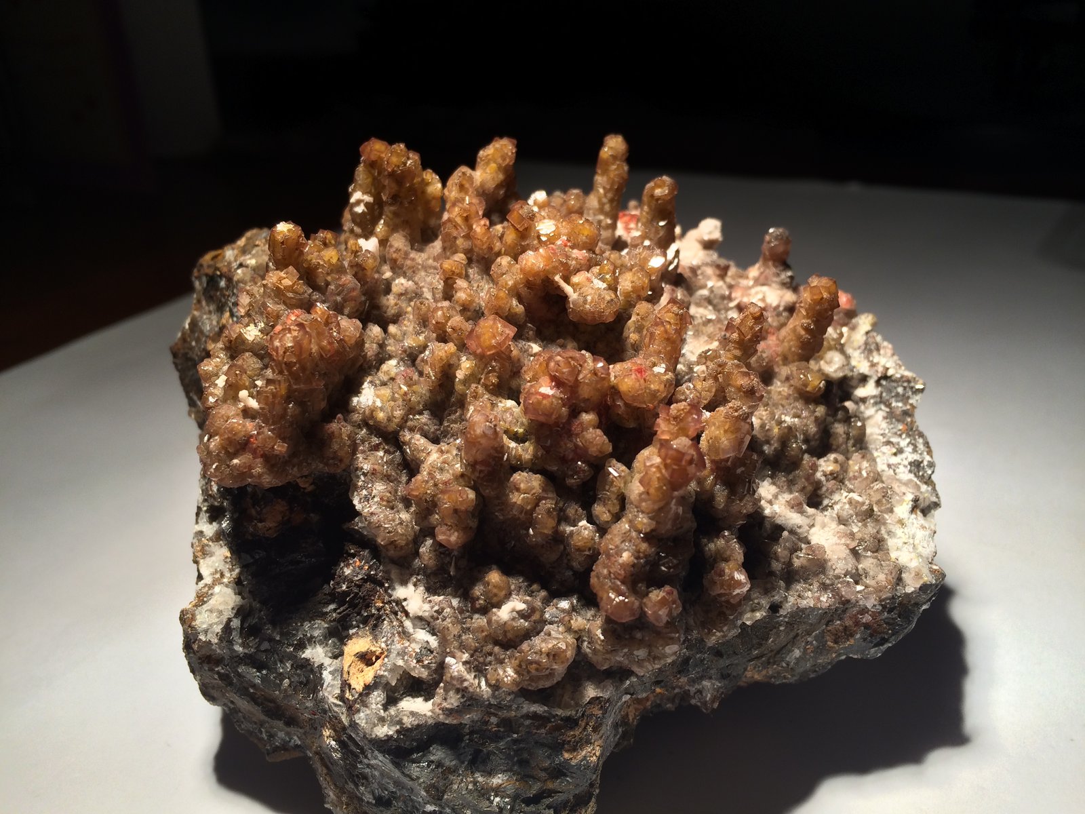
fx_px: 909
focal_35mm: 29
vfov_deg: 48.2
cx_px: 542
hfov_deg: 61.7
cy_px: 407
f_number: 2.2
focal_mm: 4.15
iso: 32
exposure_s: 1/120
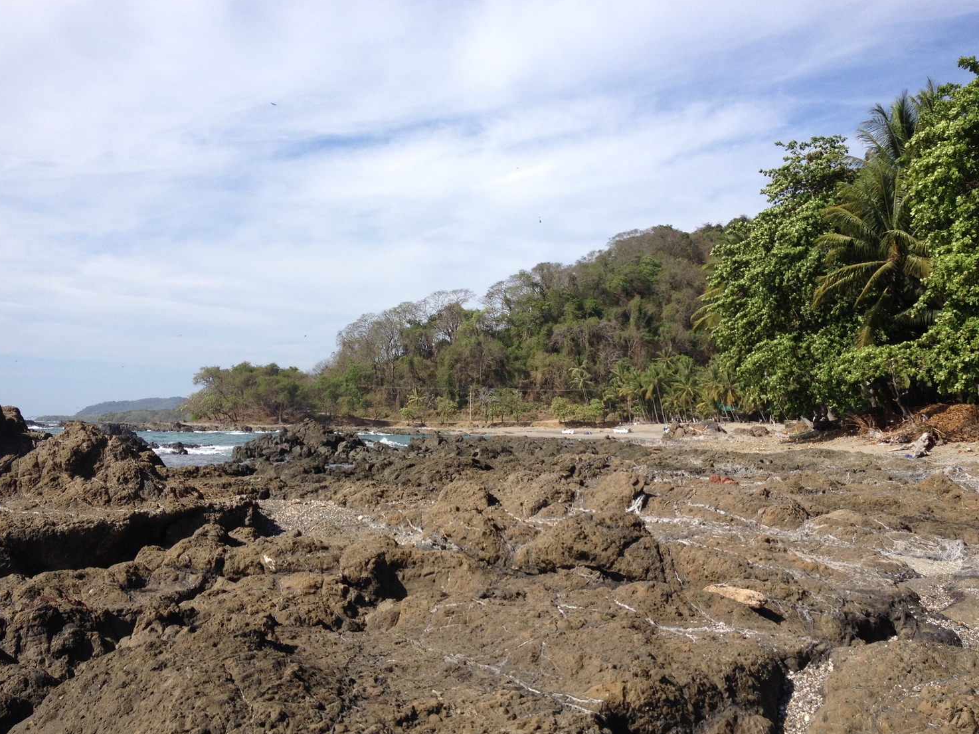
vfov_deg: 37.7
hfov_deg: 49.0
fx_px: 1075
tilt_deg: -0.2
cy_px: 373
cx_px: 480
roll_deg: -0.6
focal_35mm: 38
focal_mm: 4.28
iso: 50
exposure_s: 1/1842
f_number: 2.4
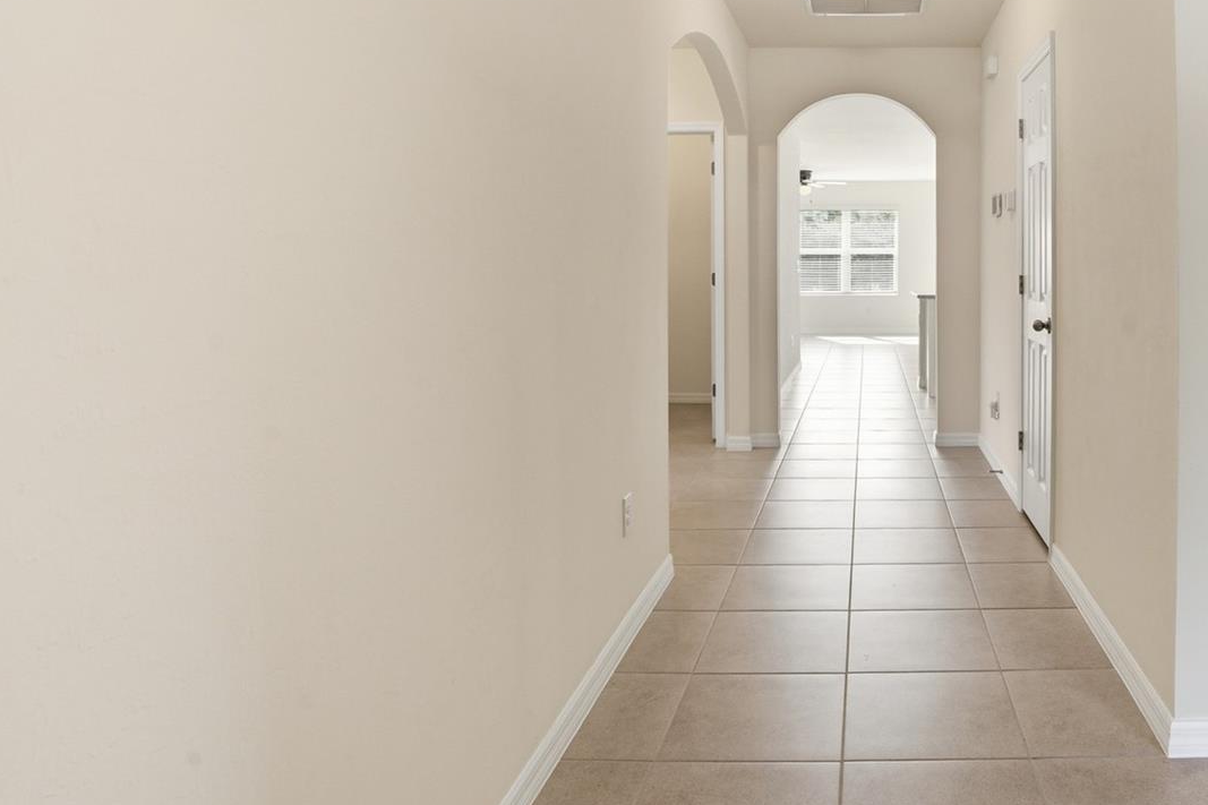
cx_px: 864
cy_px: 260
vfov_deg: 52.0
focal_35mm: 24
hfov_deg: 70.2
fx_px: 805
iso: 400
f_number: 9
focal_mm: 16
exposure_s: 1/80
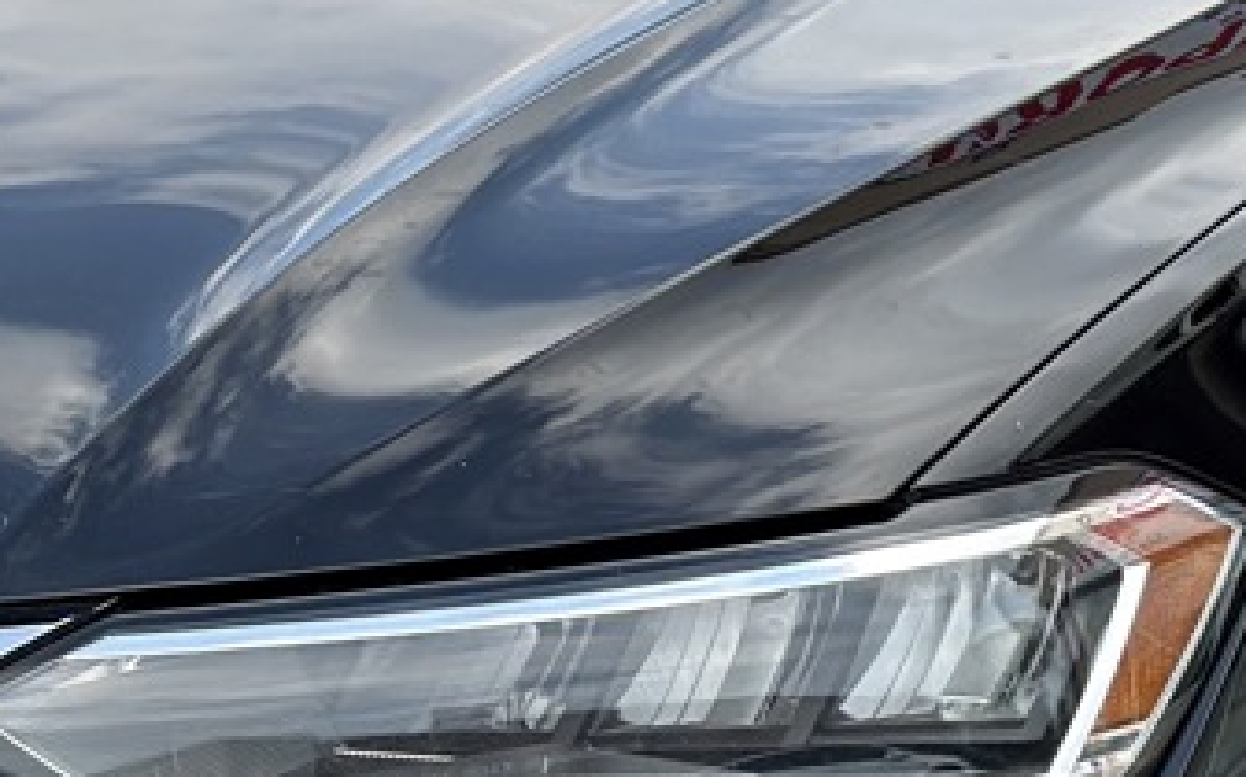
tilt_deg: -7.6
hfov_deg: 10.3
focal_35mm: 204
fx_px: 6922
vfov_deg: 6.4
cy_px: 285
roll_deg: -0.2
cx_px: 248
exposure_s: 1/1048
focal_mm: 6.76
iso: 100
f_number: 1.78
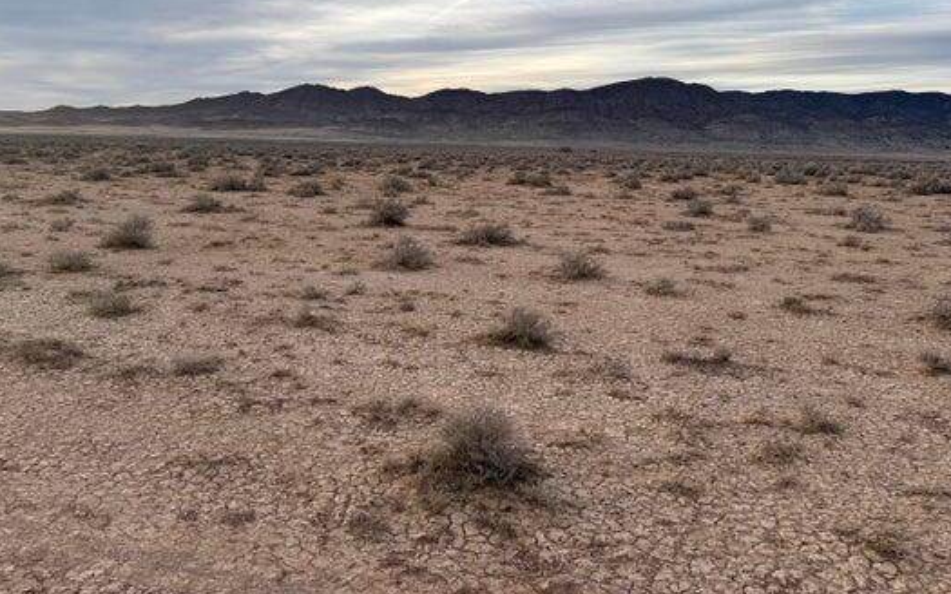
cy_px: 192
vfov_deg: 40.0
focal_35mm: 31
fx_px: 803
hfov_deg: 61.2
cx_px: 458
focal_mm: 6.76
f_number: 1.78
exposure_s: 1/1076
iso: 80
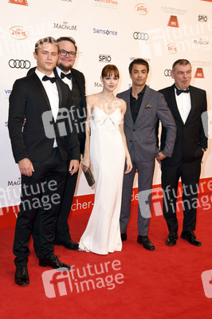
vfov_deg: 41.1
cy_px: 160
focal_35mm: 48
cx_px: 106
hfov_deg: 28.0
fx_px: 425
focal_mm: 48
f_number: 6.3
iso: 250
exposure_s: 1/125
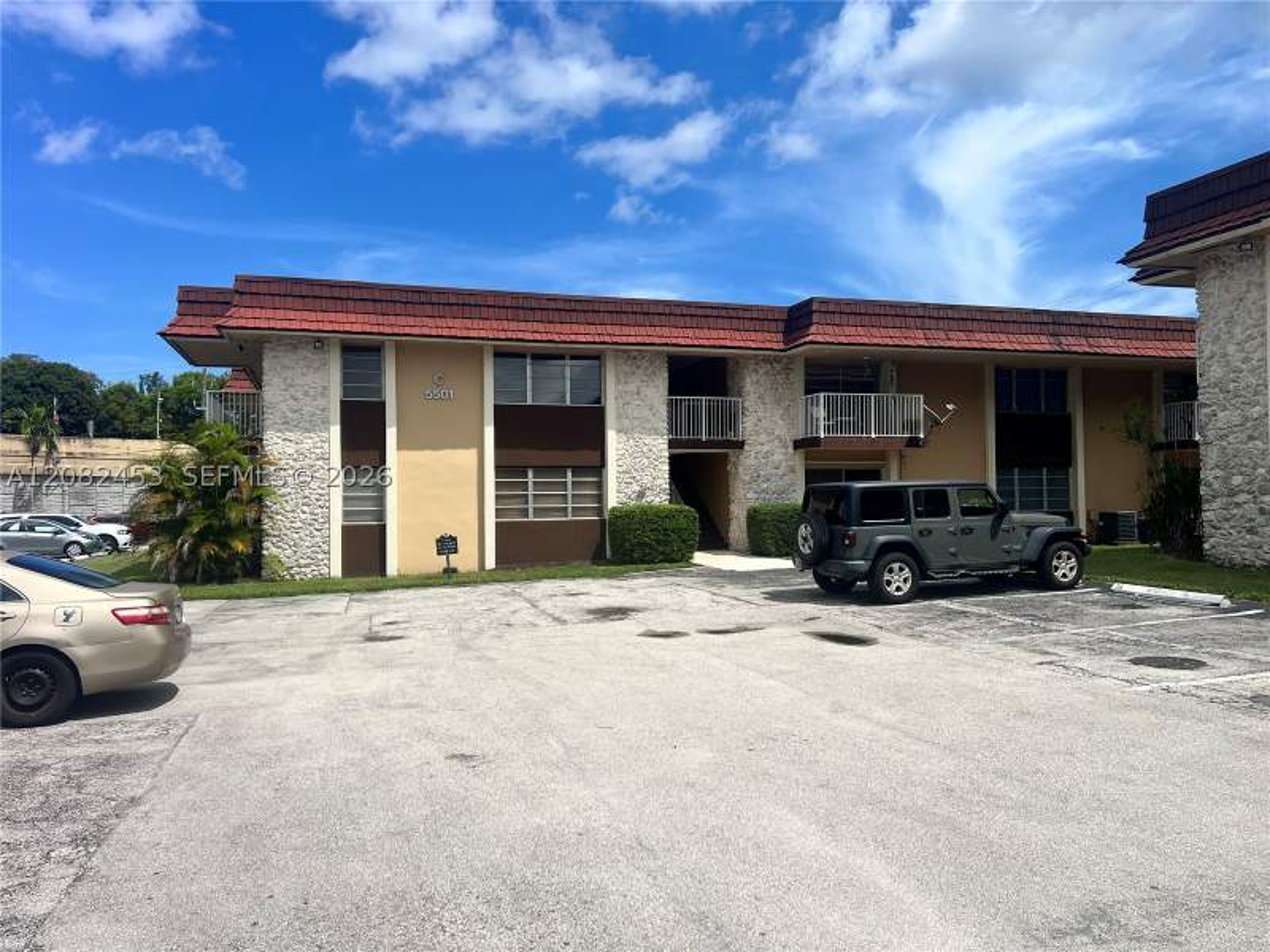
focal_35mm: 26
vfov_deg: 53.1
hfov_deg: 67.3
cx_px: 635
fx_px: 954
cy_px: 476
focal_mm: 5.7
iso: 50
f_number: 1.5
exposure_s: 1/6579
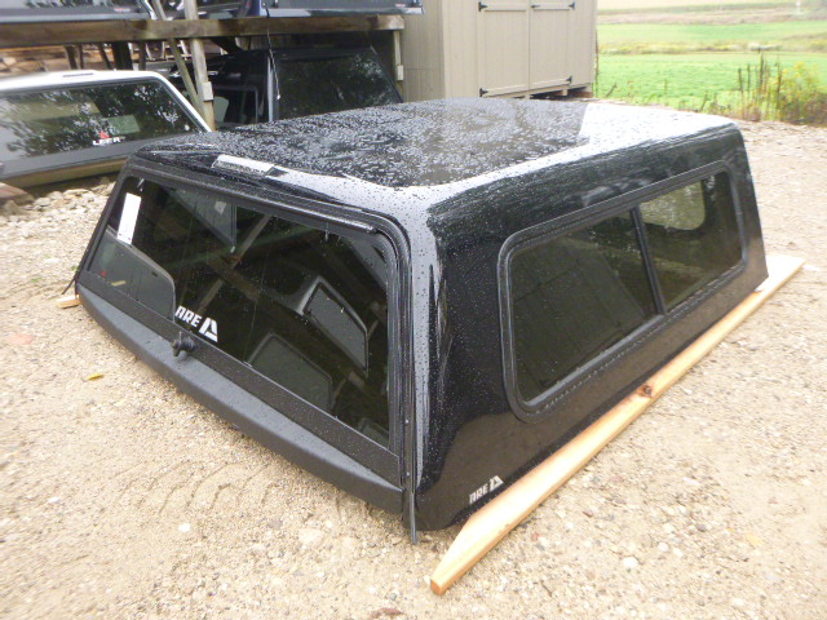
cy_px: 310
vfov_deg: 54.9
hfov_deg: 69.4
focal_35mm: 25
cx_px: 414
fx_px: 597
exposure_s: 1/60
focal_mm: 4.5
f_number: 3.9
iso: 320
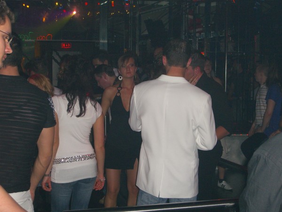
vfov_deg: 21.6
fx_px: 554
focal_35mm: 68
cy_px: 106
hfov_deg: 28.6
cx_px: 141
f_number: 4
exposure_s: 1/60
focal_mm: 14.2
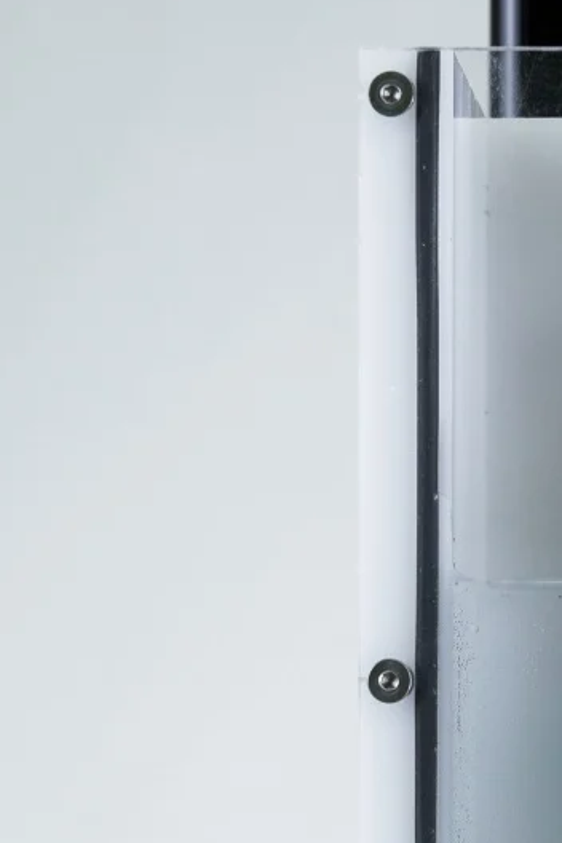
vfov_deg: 14.0
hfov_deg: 9.4
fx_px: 3395
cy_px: 835
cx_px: 645
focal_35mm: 145
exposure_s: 1/125
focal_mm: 51
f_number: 8
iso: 500
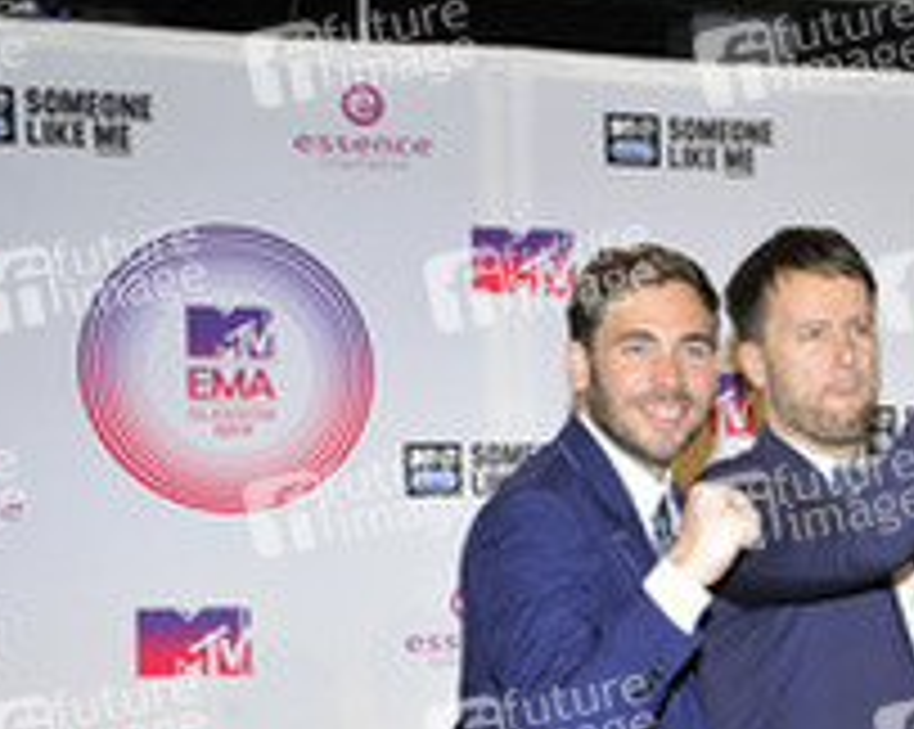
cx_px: 869
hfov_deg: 18.8
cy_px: 616
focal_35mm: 100
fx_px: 2702
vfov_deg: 15.2
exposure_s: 1/250
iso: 800
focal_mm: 48
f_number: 7.1
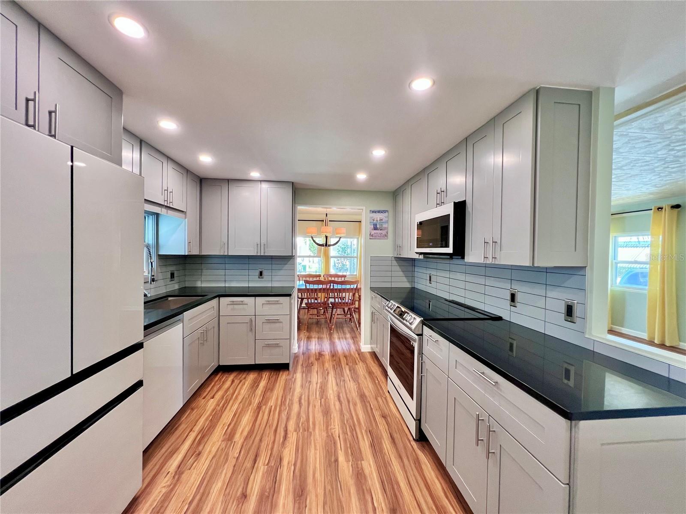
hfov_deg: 106.2
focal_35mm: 13
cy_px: 257
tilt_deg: -0.1
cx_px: 343
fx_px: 258
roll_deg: -1.1
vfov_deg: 89.9
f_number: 1.8
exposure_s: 1/120
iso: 250
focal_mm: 1.57
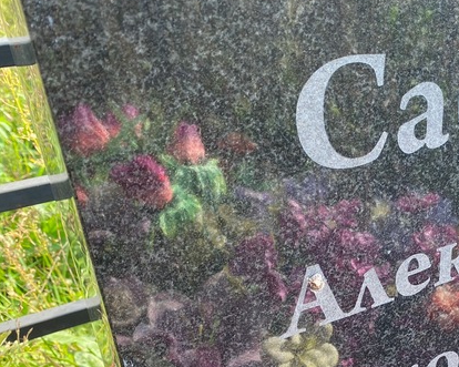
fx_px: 665
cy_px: 298
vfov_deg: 30.0
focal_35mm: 49
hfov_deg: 35.6
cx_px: 422
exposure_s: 1/232
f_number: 1.8
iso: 32
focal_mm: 4.25
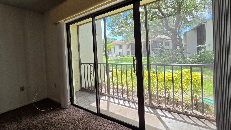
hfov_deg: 102.9
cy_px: 56
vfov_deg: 70.2
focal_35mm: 15
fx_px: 92
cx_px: 121
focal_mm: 2.2
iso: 100
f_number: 2.2
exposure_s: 1/582
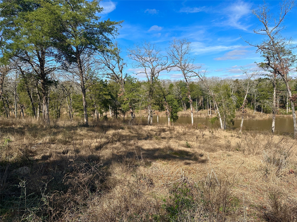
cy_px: 111
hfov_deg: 71.6
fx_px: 206
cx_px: 148
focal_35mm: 24
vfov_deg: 56.8
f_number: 1.78
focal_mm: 6.86
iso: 80
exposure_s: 1/3861
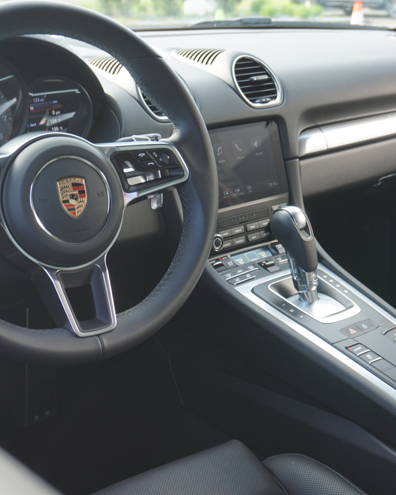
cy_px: 266
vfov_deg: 33.6
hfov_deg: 27.1
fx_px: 820
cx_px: 214
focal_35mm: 56
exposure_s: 1/60
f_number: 4.5
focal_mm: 24
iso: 125
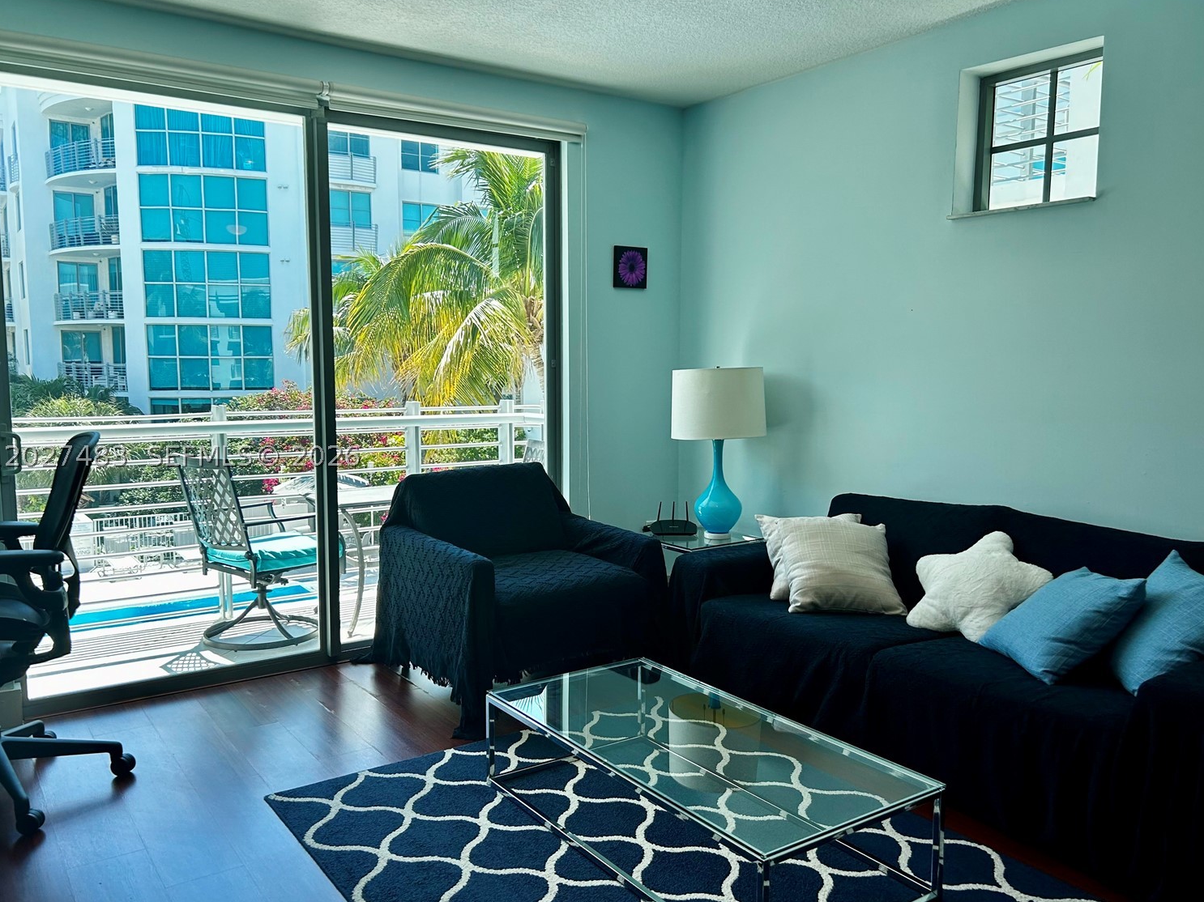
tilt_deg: -6.5
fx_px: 974
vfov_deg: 49.7
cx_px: 608
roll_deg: +0.4
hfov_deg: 63.5
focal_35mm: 28
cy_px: 456
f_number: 1.5
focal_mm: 5.7
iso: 50
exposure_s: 1/533
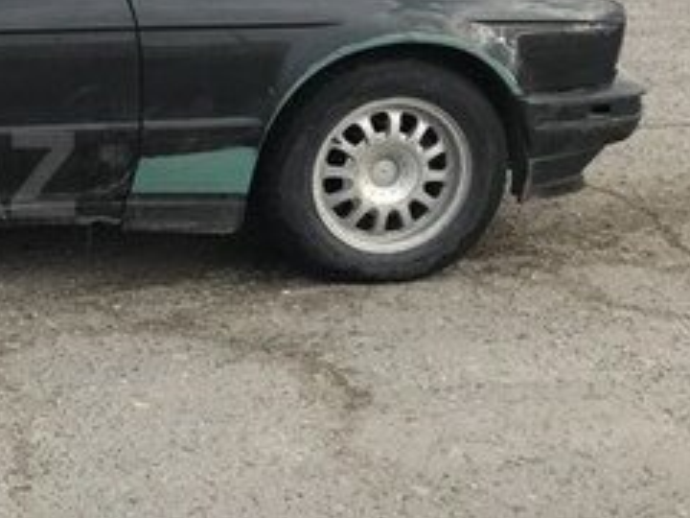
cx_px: -218
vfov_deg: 19.1
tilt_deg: -14.4
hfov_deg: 22.5
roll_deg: +3.7
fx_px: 1535
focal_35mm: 77
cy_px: 174
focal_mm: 3.99
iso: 20
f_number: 1.8
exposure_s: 1/997
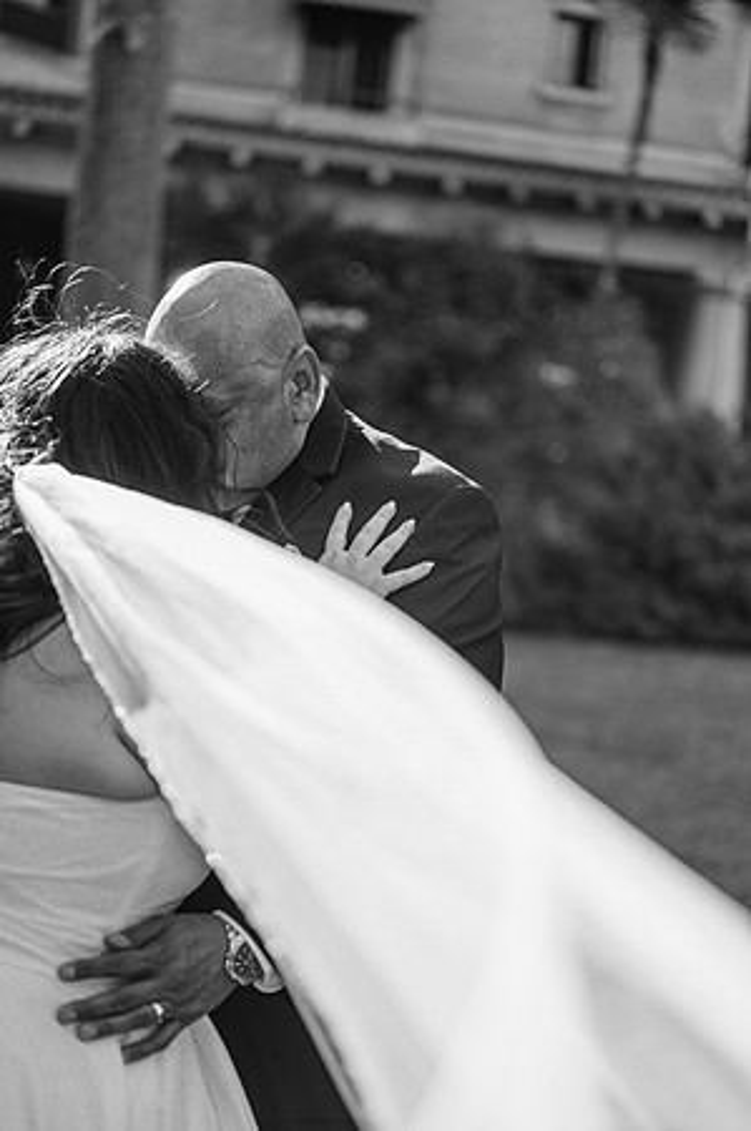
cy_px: 566
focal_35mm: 50
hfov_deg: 26.9
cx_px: 376
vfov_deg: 39.6
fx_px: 1568
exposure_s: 1/1250
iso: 110
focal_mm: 50
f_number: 1.8
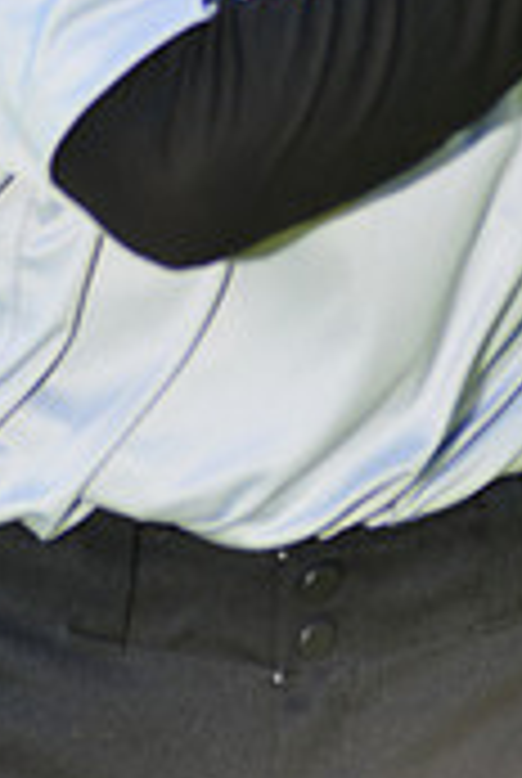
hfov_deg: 2.4
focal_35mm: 569
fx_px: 12326
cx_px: 259
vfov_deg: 3.6
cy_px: -373
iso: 100
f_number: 5
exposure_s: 1/250
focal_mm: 170
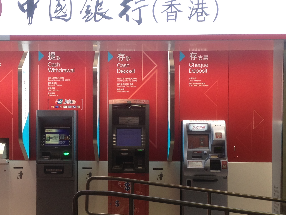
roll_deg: +0.4
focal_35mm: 77
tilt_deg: -5.8
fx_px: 636
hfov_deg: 25.3
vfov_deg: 19.1
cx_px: 115
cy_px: 137
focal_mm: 4.28
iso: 50
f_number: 2.4
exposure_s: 1/60
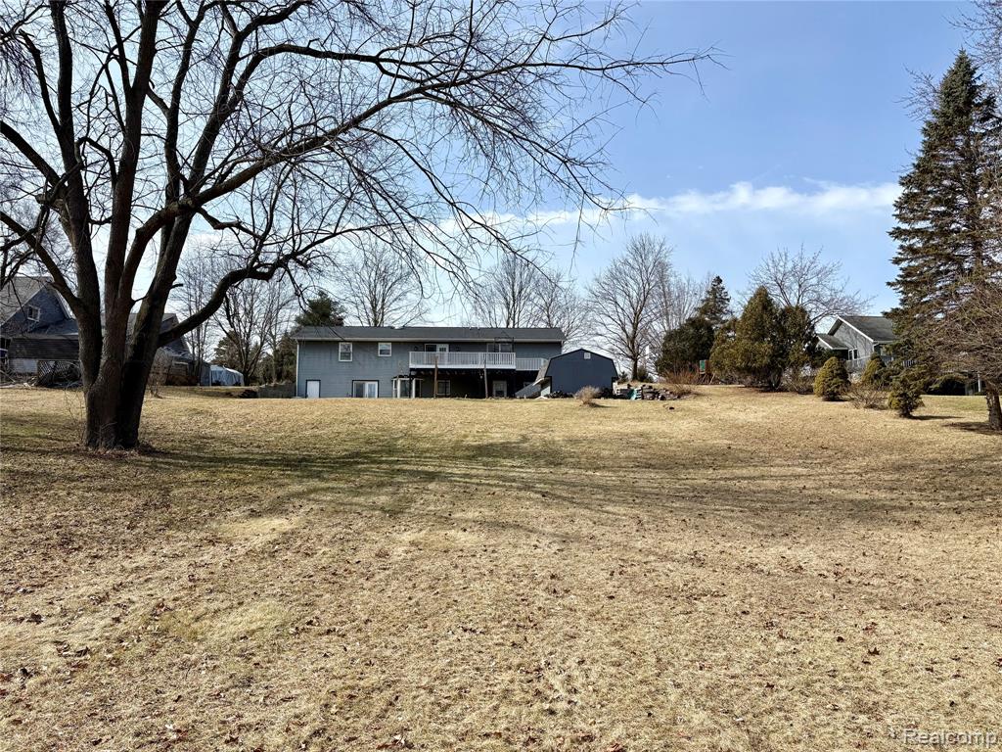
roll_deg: +0.2
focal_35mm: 26
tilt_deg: +7.1
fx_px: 753
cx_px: 501
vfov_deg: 53.1
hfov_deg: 67.3
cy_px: 376
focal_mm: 5.96
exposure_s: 1/3279
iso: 50
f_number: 1.6
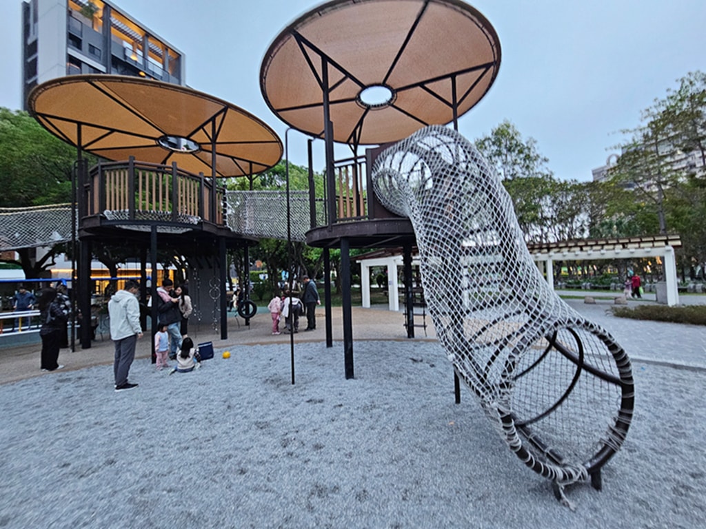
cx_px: 353
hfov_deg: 106.2
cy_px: 264
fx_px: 265
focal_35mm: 13
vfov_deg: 89.9
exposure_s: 1/30
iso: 400
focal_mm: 2.2
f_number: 2.2
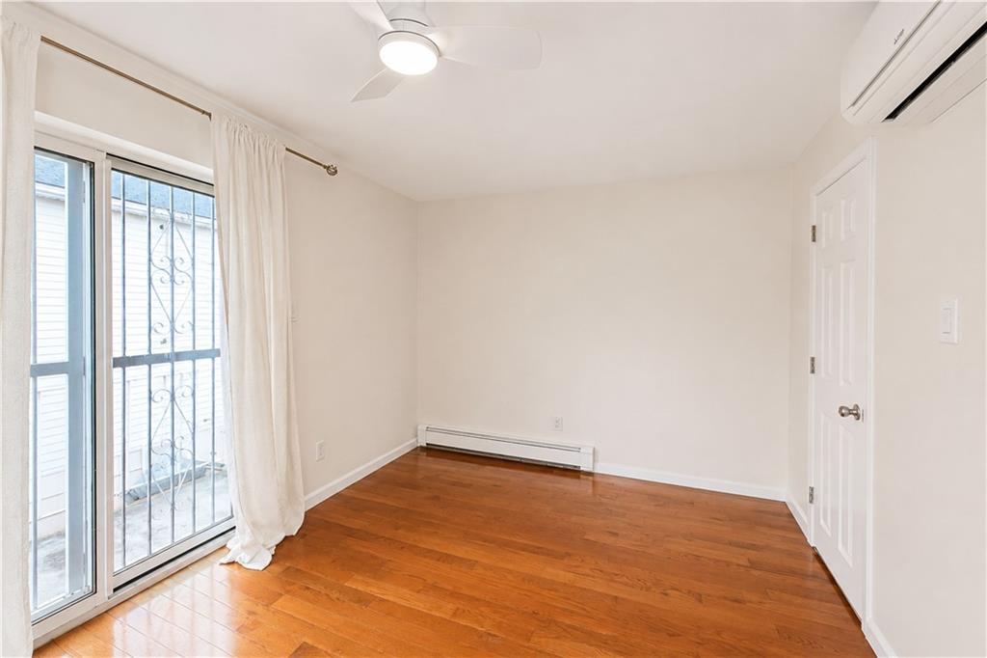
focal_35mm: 15
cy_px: 329
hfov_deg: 100.4
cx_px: 494
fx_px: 411
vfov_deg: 77.3
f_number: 7.1
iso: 2000
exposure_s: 1/60
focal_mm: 10
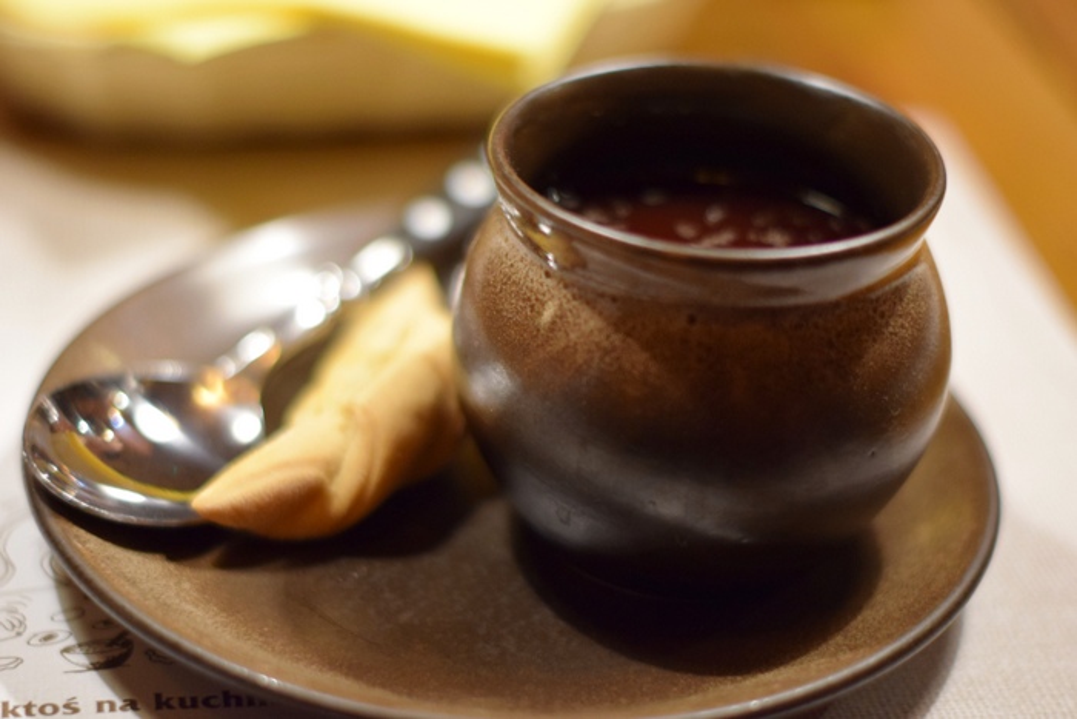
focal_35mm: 75
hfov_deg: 27.0
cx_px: 538
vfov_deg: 18.2
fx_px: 2244
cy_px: 360
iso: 1250
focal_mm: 50
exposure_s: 1/60
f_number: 1.4
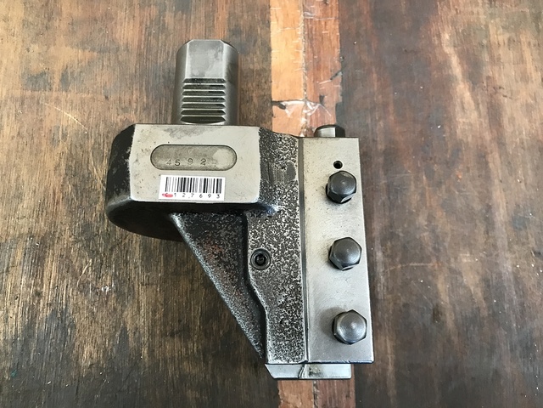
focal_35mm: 28
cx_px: 272
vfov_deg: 49.7
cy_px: 204
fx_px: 439
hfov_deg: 63.4
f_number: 1.8
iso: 64
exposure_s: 1/15
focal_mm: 3.99
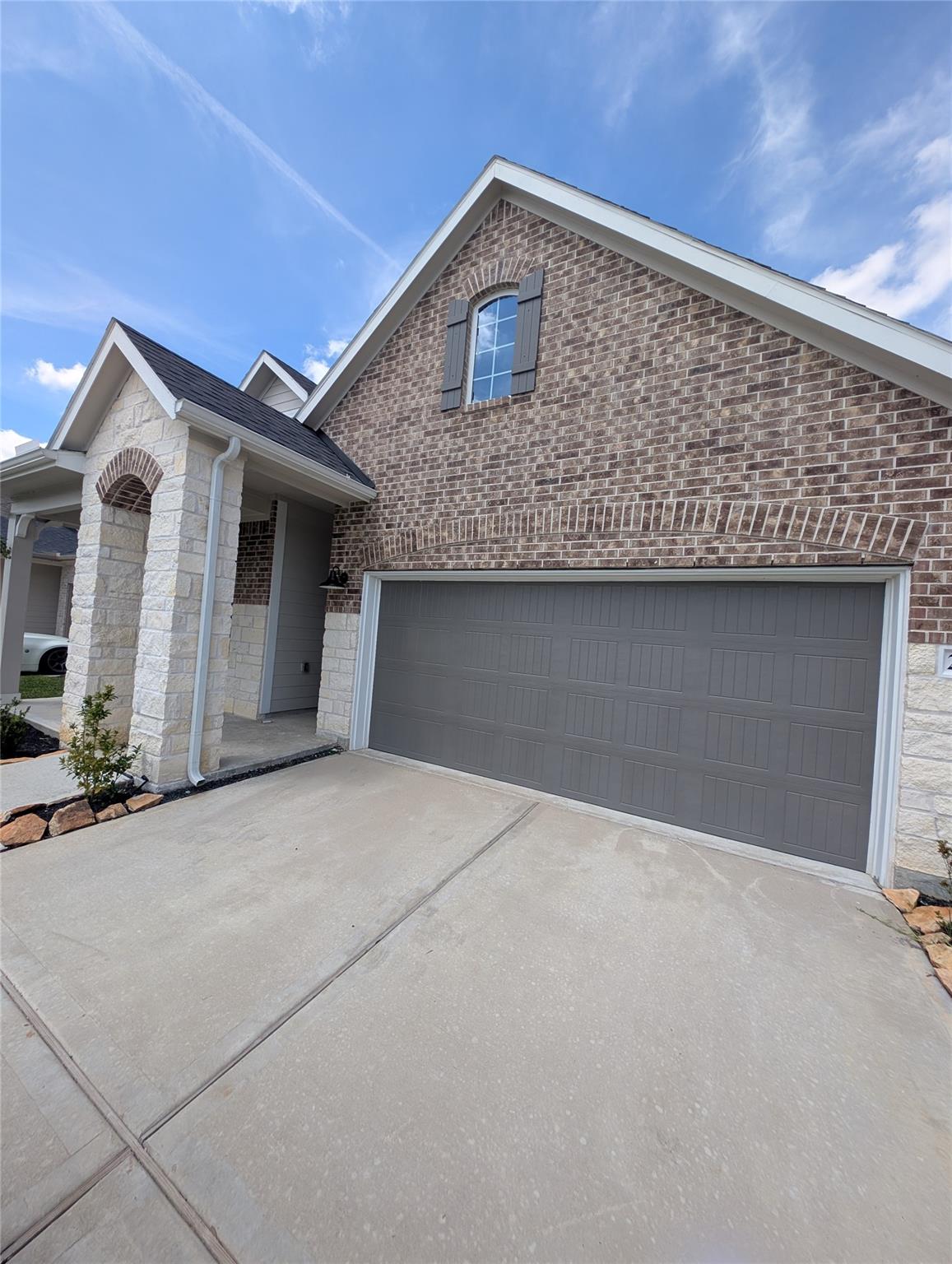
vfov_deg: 110.4
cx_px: 476
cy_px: 632
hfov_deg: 94.7
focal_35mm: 12
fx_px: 439
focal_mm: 2.23
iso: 41
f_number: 1.95
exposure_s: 1/1292
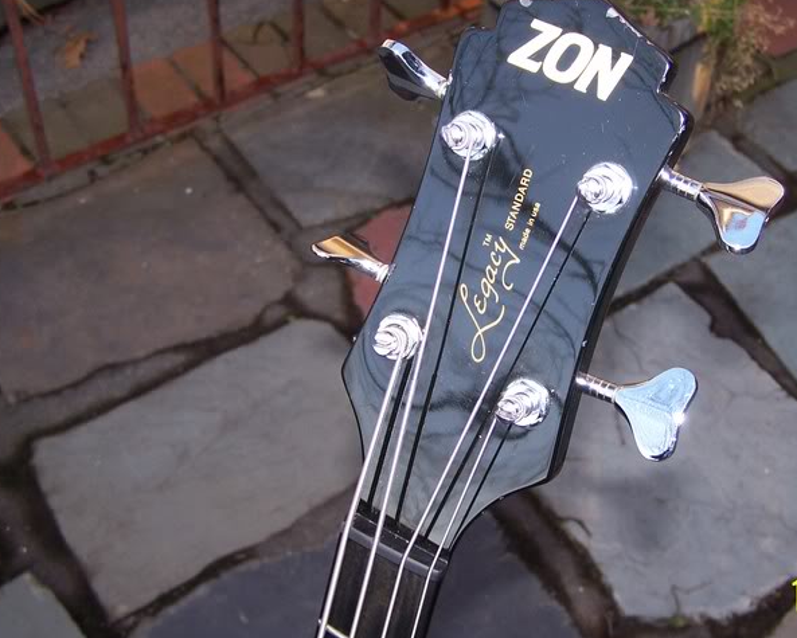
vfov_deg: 30.3
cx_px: 517
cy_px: 300
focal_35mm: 50
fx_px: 1180
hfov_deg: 37.0
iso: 80
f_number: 2.8
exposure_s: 1/60
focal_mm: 6.3
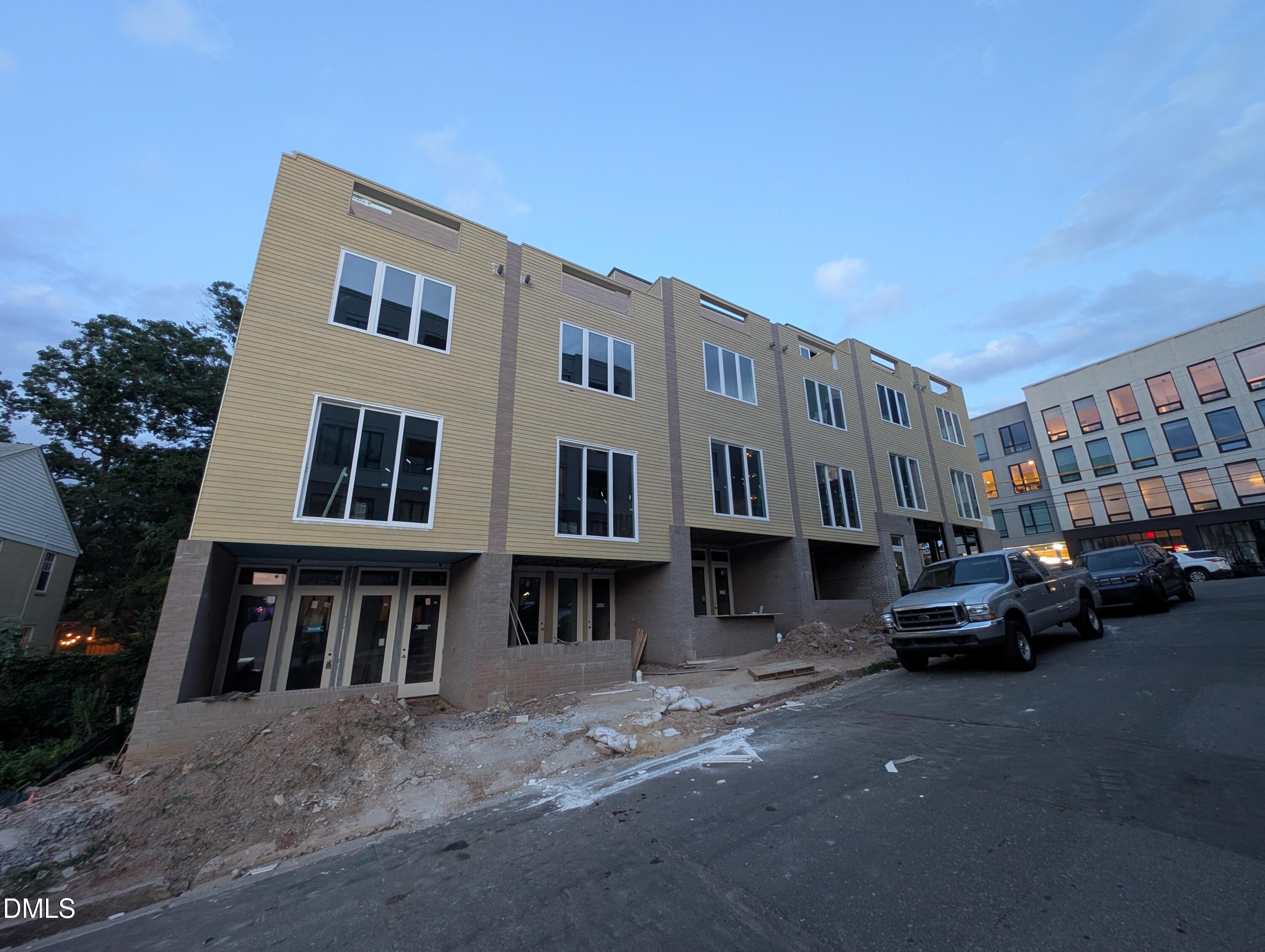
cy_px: 476
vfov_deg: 94.6
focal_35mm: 12
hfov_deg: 110.5
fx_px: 439
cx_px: 632
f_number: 1.95
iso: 320
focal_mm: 2.23
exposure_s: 1/24.3
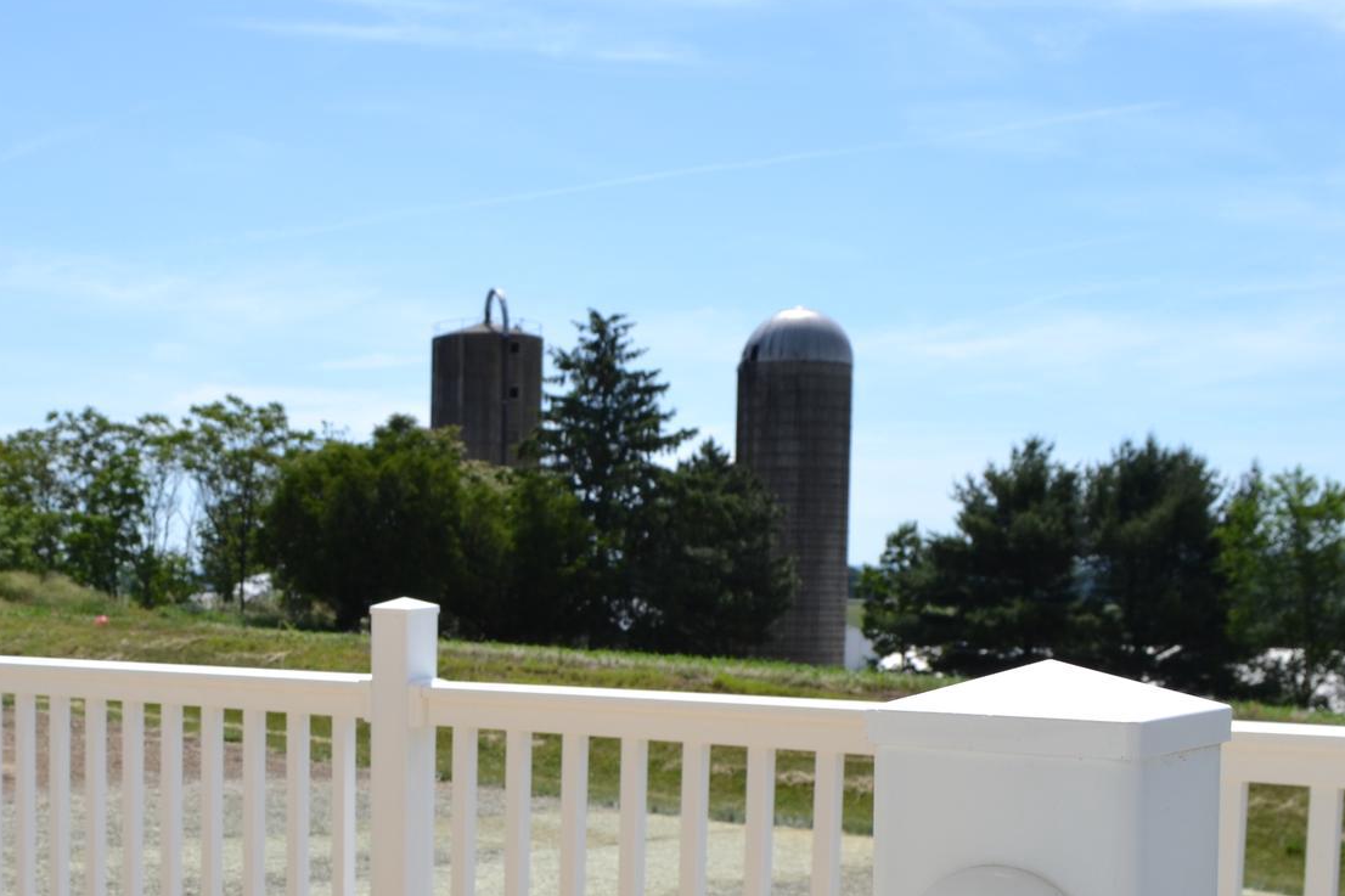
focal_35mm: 50
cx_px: 265
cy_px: 706
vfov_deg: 26.5
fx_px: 1868
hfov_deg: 38.1
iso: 200
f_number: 8
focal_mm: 18
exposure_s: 1/500
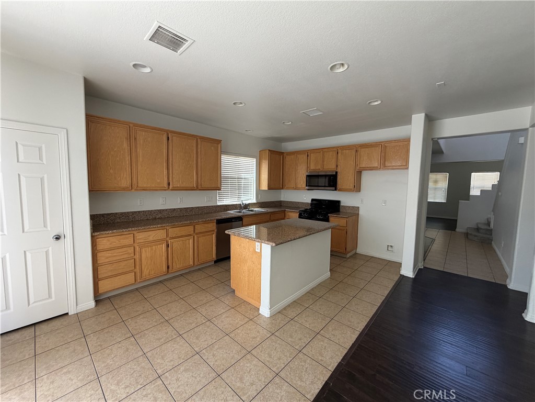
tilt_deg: -4.1
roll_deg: -0.1
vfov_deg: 85.7
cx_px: 268
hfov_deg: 102.1
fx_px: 216
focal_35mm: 14
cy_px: 201
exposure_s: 1/121
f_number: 2.2
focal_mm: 2.22
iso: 160
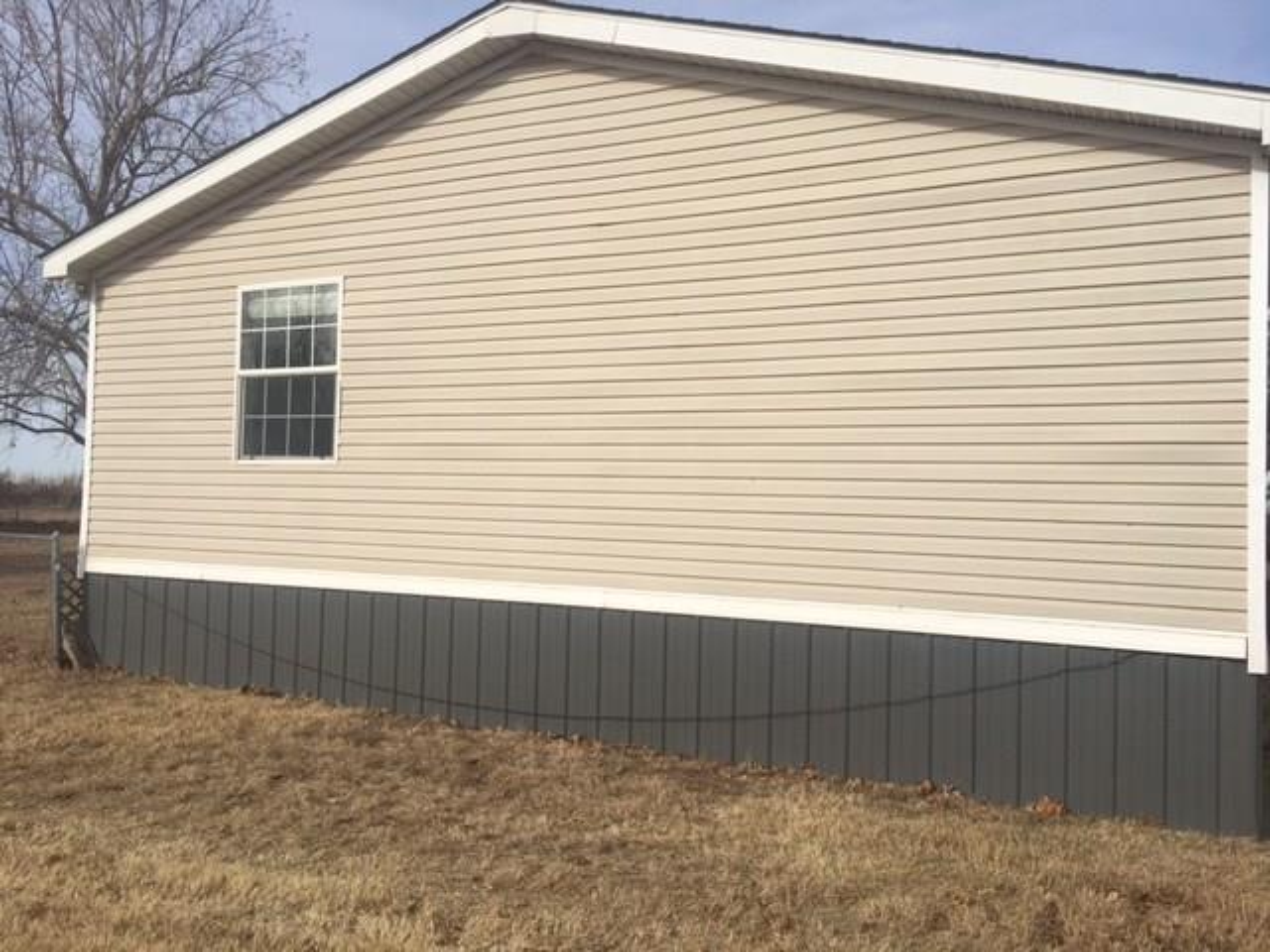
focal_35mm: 29
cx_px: 635
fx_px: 1064
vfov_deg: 48.2
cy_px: 476
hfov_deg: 61.7
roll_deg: -0.6
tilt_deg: +1.5
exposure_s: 1/2331
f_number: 2.2
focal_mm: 4.15
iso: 25
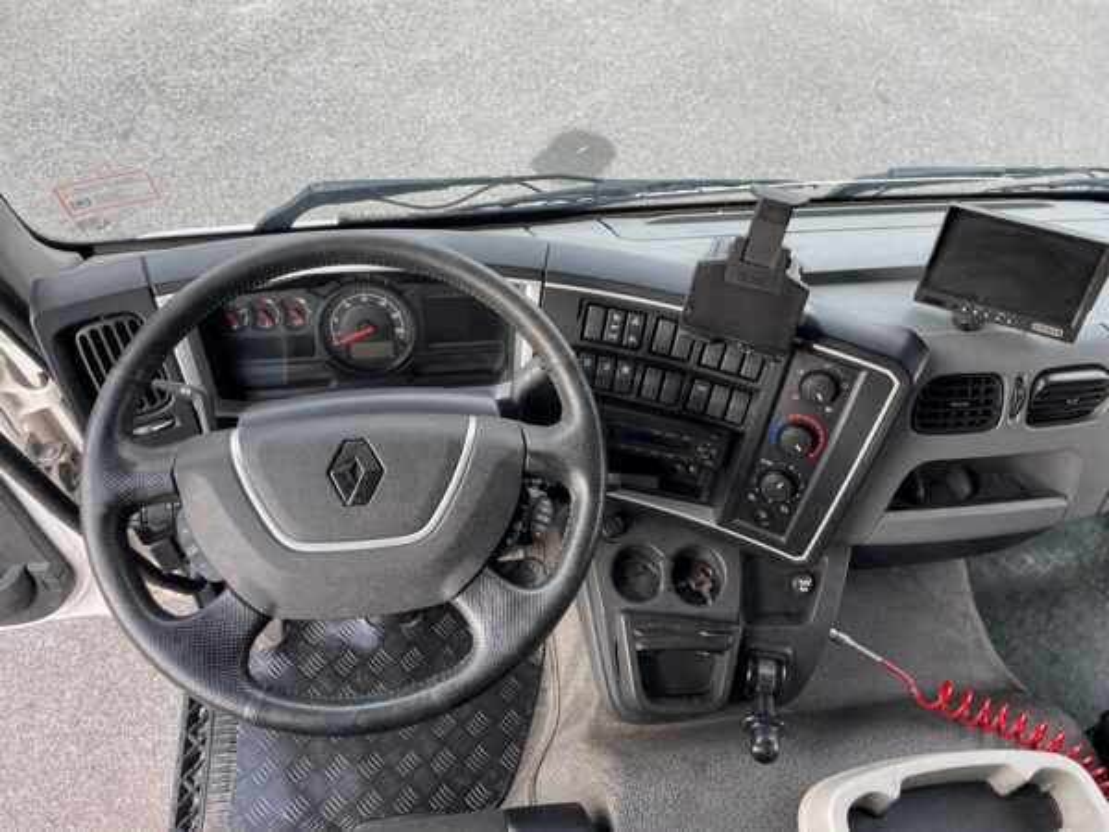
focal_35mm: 26
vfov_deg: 53.1
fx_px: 833
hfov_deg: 67.3
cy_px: 416
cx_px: 554
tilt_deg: -52.5
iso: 40
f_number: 1.6
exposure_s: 1/121
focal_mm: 4.2
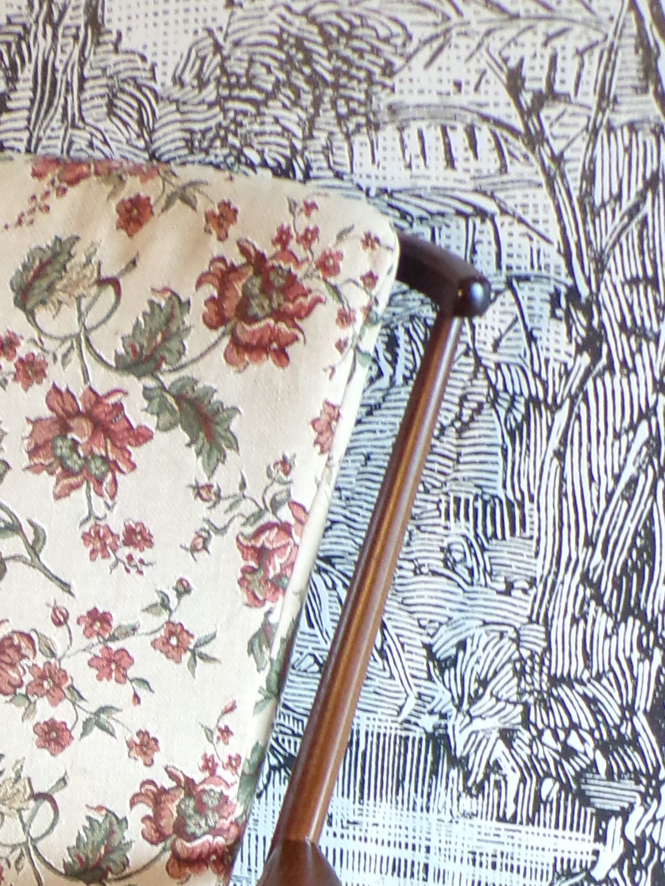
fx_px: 1921
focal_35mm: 75
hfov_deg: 18.8
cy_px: 931
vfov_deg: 24.5
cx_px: -71
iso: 226
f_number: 3.1
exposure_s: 1/17
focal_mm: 5
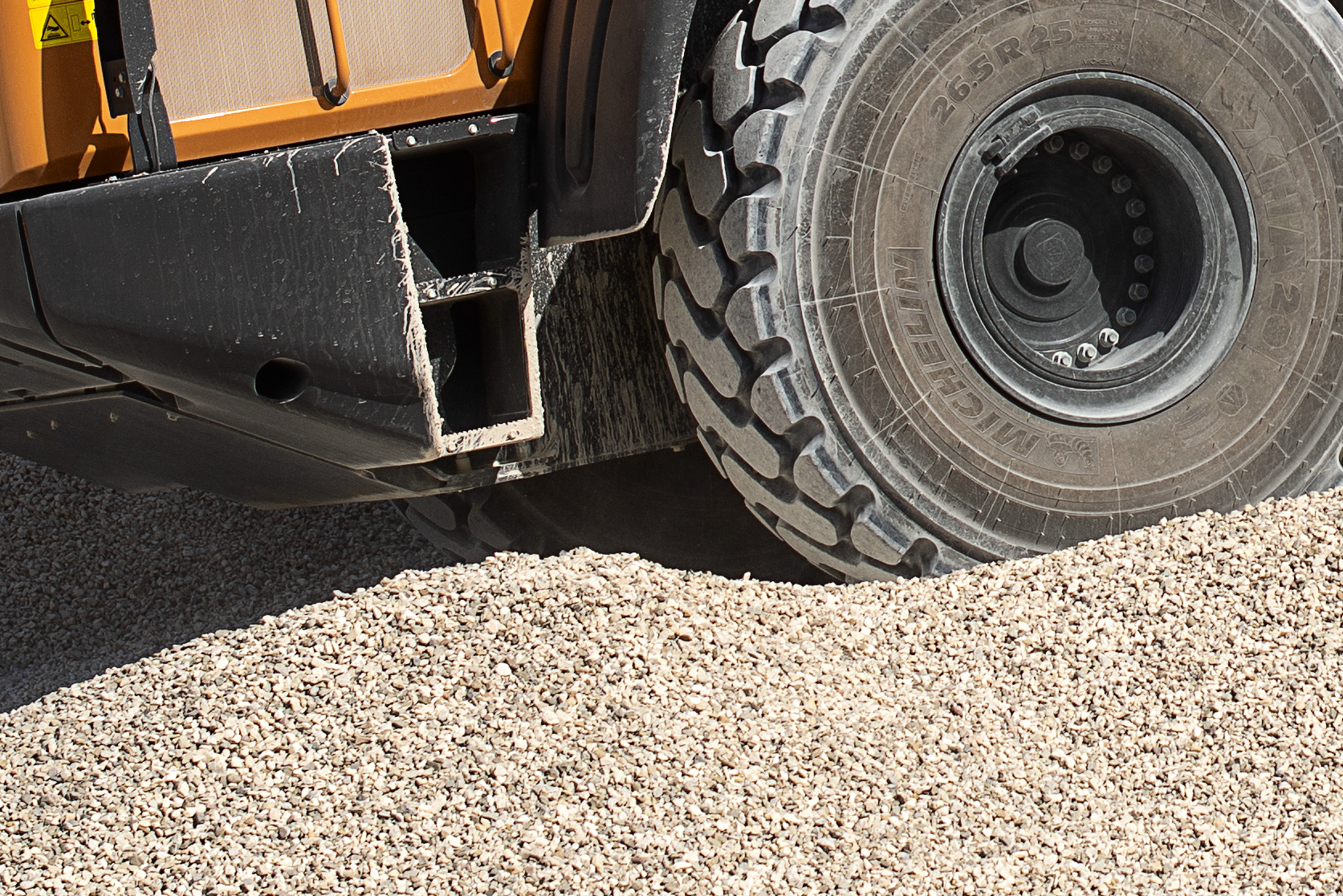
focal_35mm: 220
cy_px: -165
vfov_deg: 6.2
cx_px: 1351
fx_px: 8208
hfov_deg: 9.3
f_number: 4.5
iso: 50
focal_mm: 50
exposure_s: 1/1000
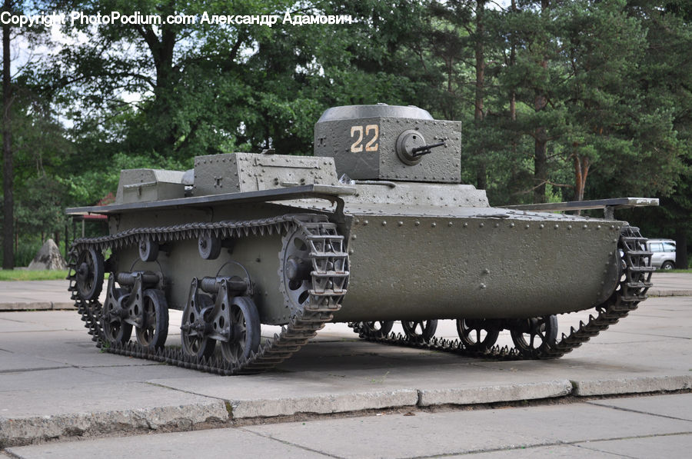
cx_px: 346
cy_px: 230
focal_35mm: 63
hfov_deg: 31.9
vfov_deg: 21.5
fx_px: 1209
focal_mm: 42
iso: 200
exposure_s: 1/320
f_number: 5.6
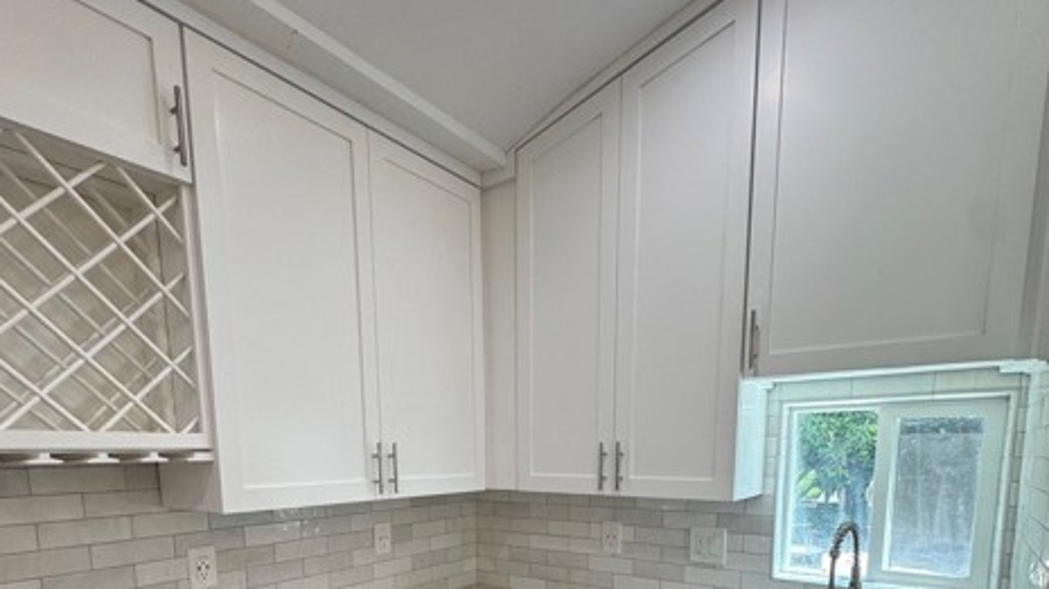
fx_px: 584
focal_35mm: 21
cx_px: 521
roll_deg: +1.1
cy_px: 535
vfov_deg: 47.8
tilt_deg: -7.8
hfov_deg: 83.9
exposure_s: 1/120
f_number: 2.2
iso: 125
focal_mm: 2.22
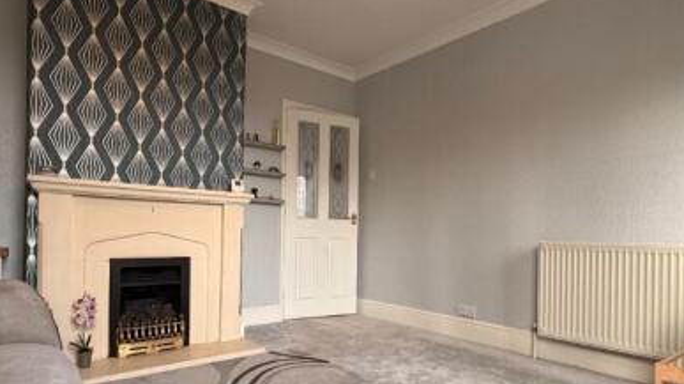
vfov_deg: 49.1
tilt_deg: +0.5
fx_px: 417
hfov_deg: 78.7
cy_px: 233
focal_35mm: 23
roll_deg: -1.1
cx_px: 342
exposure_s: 1/100
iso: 320
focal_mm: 2.22
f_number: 2.2
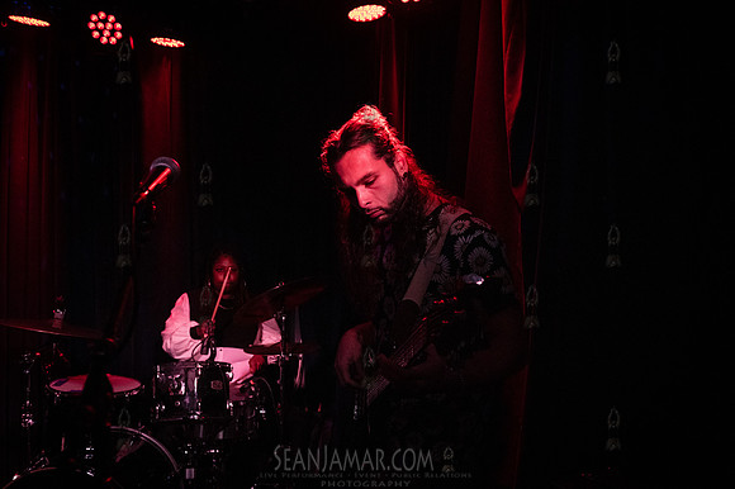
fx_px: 633
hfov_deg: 60.3
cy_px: 244
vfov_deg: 42.3
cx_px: 368
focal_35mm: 31
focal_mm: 31
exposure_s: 1/400
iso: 12800
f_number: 4
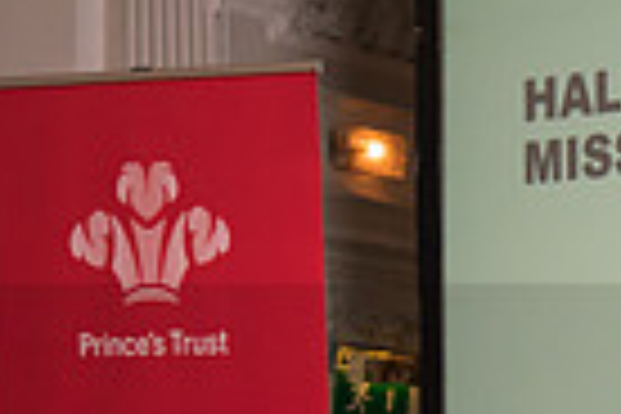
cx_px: 1412
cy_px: 646
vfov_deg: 9.8
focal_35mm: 135
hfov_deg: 12.5
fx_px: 2329
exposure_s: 1/80
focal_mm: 28
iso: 1000
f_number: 5.6
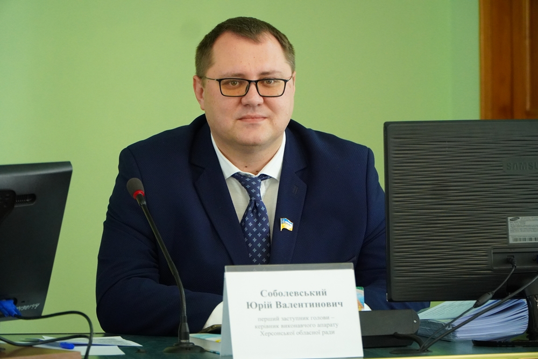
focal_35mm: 114
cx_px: 269
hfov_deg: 17.9
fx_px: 1704
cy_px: 180
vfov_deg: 12.0
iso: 3200
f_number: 4
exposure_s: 1/250
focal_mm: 76
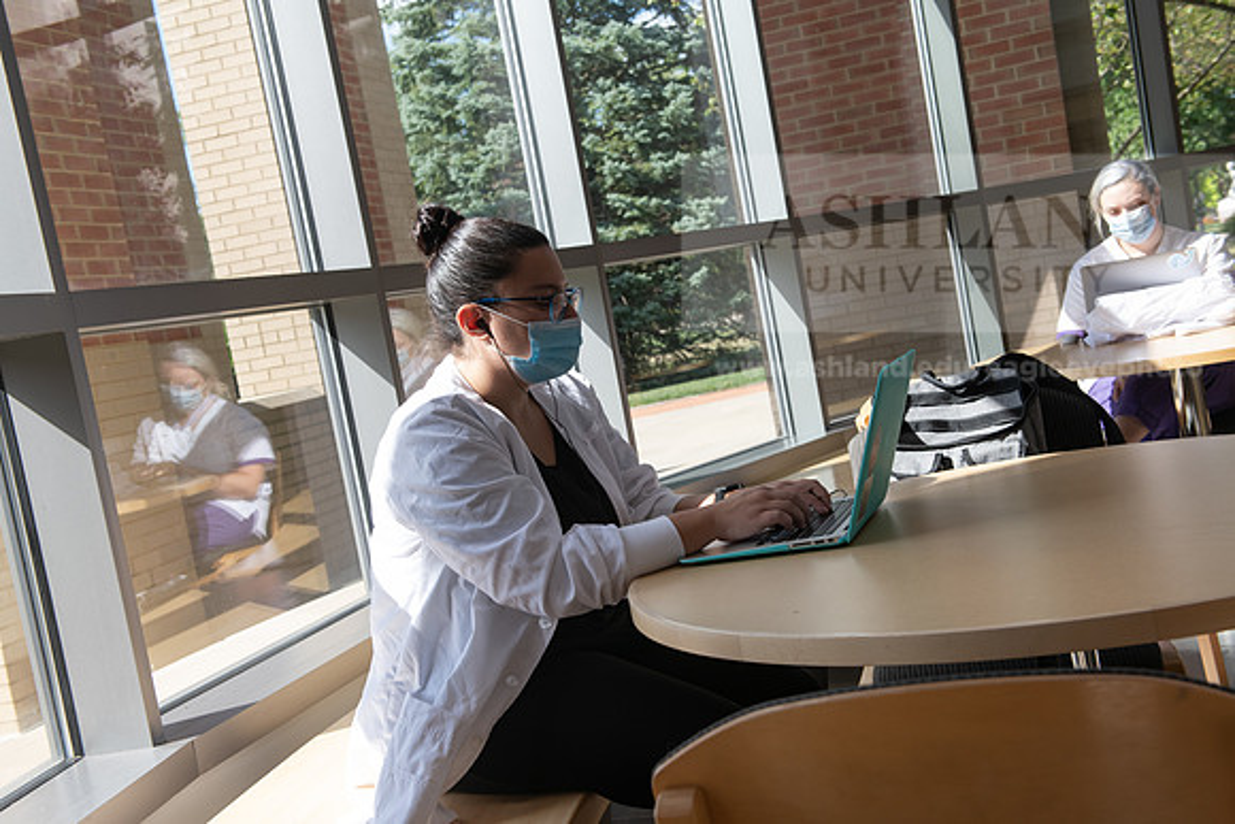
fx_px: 1441
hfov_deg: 46.4
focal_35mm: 42
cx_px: 618
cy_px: 412
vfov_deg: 31.9
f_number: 7.1
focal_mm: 42
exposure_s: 1/200
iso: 320
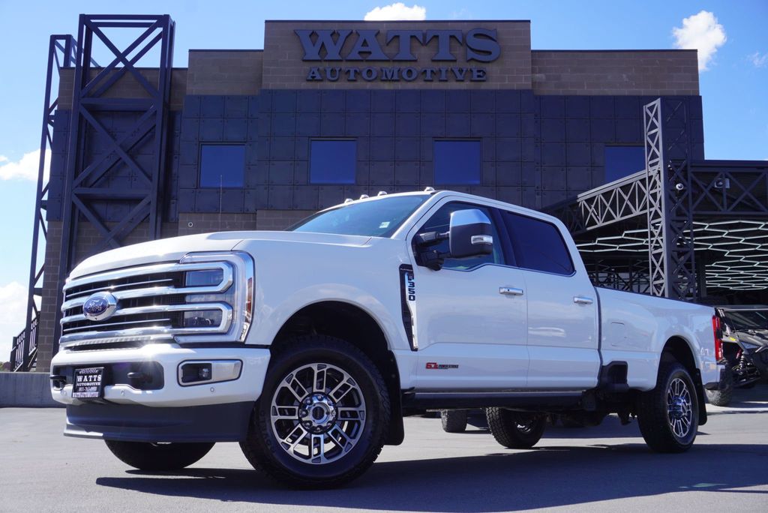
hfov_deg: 49.5
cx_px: 384
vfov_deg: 34.3
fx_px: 832
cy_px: 256
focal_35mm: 39
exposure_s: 1/125
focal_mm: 26
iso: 100
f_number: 9
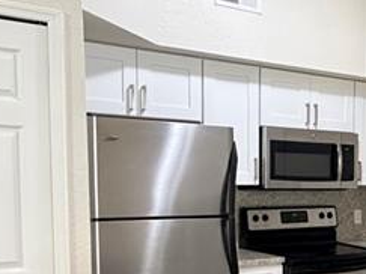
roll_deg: -0.4
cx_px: 411
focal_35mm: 59
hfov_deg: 29.3
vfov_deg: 24.3
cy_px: 229
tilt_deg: -5.1
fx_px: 624
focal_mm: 2.22
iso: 800
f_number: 2.2
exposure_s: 1/60
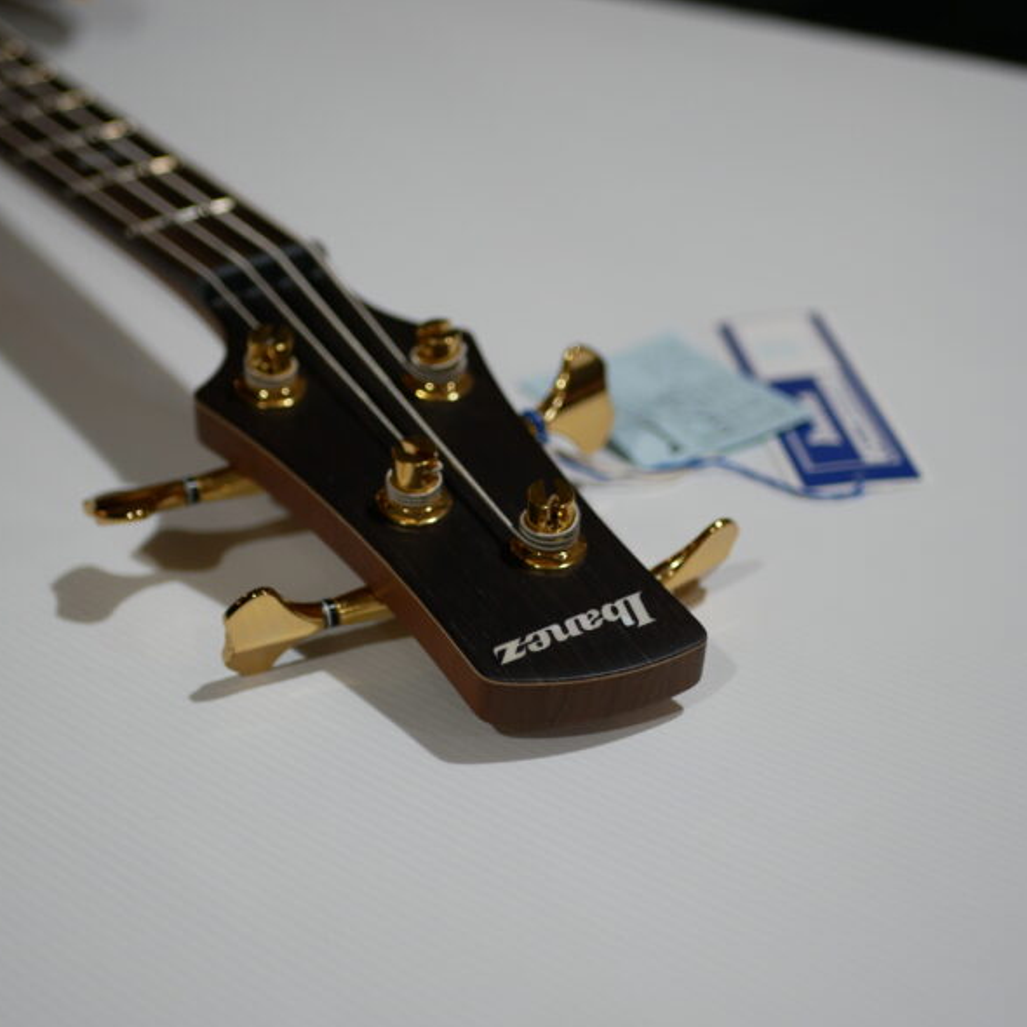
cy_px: 507
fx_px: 2014
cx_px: 447
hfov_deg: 28.6
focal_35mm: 60
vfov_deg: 28.6
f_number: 2
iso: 200
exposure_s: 1/125
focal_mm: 25
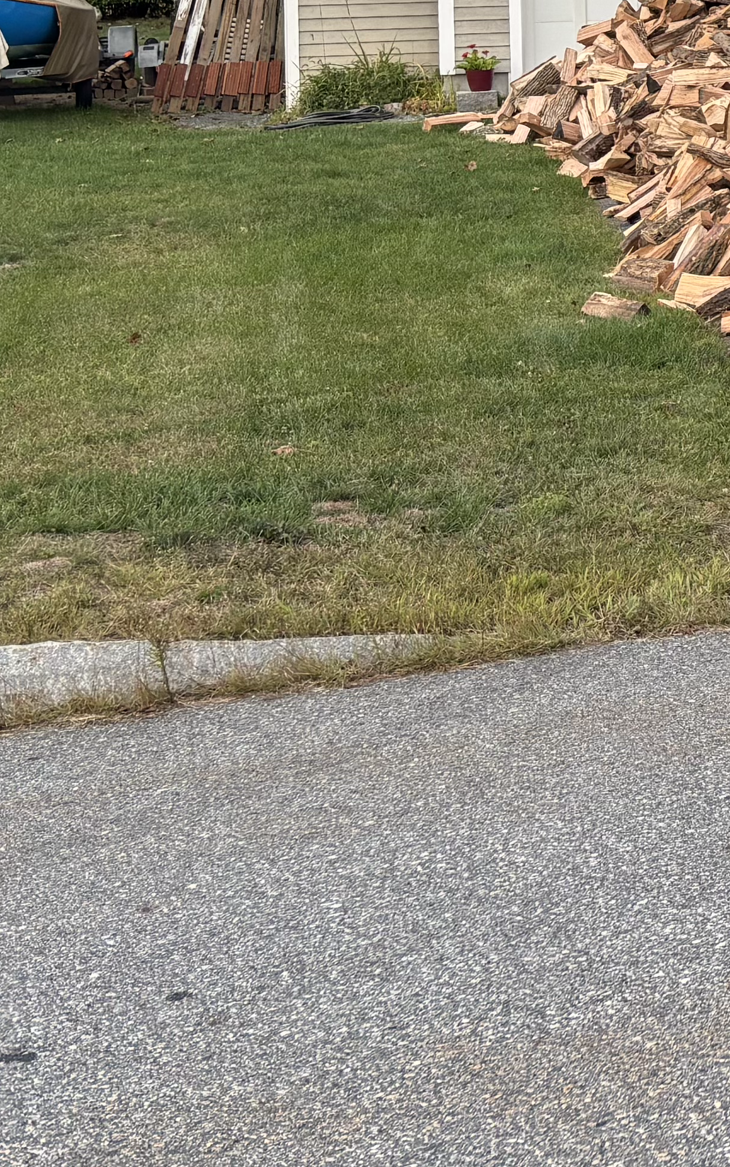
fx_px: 2577
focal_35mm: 81
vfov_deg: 24.1
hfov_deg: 13.8
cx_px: 1442
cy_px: -63
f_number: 1.6
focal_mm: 5.96
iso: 32
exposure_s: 1/124
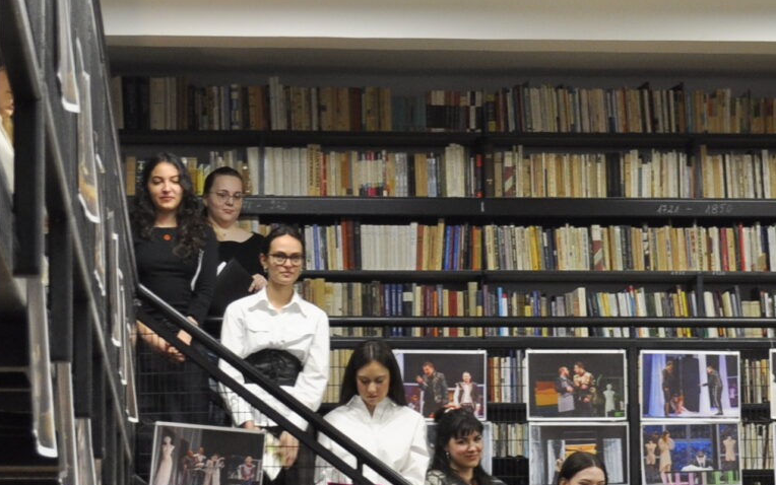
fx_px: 2814
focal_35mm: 133
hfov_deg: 15.7
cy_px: 324
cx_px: 428
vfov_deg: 9.9
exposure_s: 1/25
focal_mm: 26
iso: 400
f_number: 5
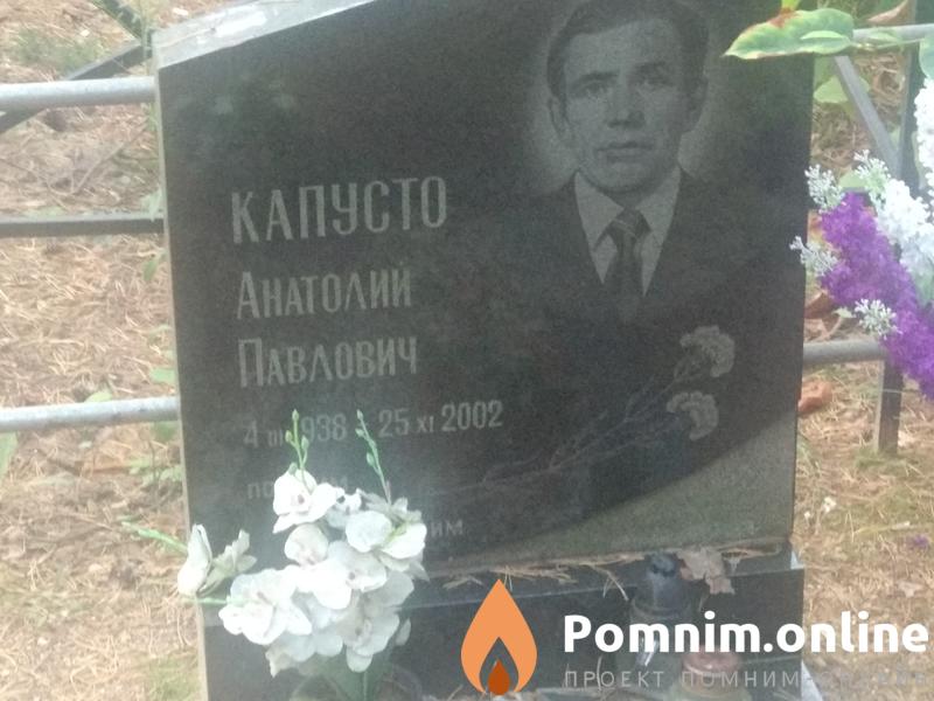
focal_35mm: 52
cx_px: 467
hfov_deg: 36.8
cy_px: 350
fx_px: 1403
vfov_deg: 28.0
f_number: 2.6
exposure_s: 1/30
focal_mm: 5.99
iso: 1000
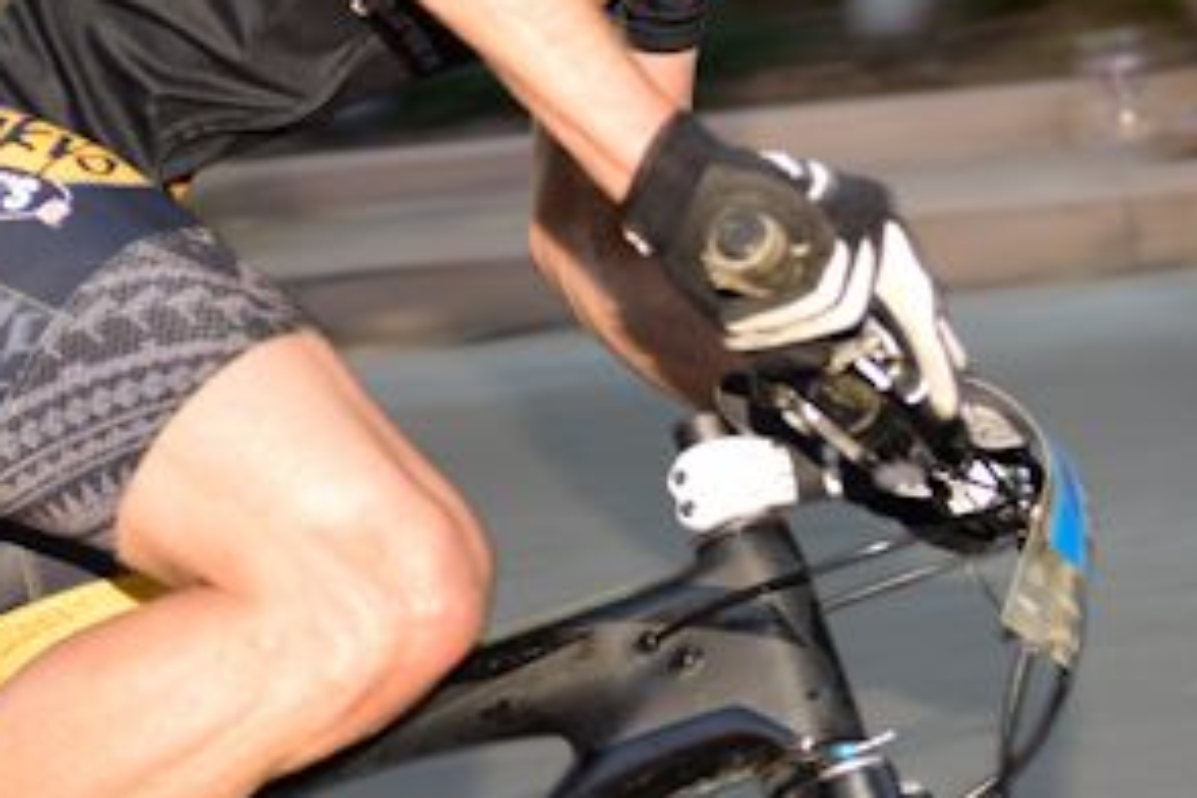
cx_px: -24
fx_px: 4621
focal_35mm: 139
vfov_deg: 9.9
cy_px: 487
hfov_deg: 14.5
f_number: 2.8
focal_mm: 34
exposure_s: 1/250
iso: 125
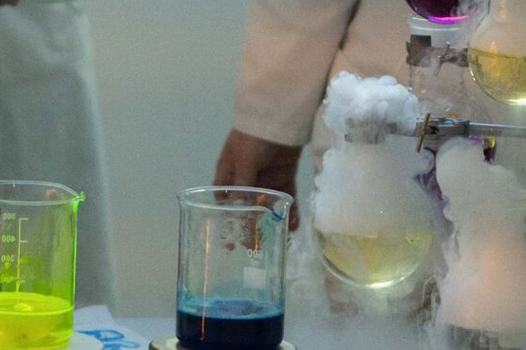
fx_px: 5735
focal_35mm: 393
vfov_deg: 3.5
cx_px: 141
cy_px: -215
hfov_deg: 5.2
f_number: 1.8
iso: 2000
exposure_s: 1/160
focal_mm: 85
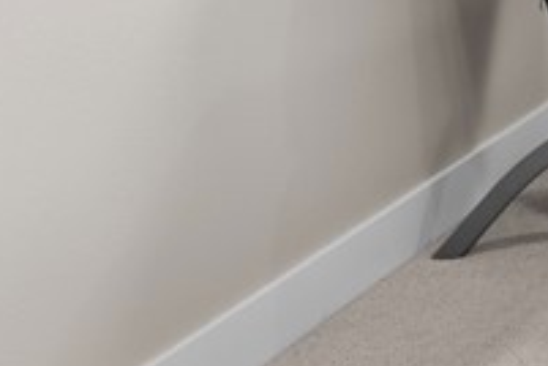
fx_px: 1400
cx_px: 1418
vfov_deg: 12.5
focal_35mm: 92
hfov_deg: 13.5
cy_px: -437
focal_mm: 17
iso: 400
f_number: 8
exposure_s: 1/30
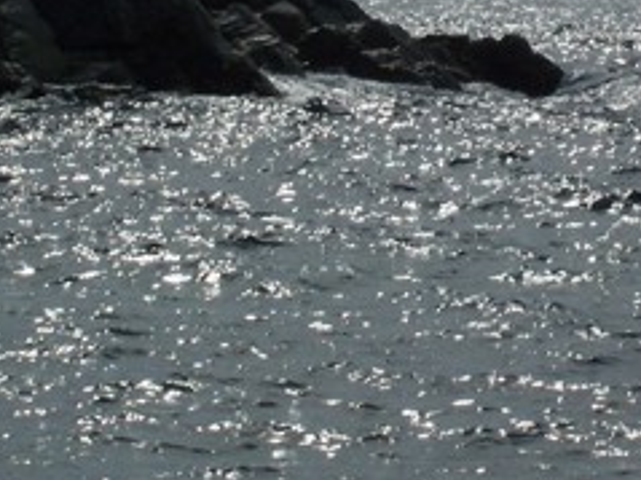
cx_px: 617
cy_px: -98
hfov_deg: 8.2
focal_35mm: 240
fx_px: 4442
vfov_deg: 6.2
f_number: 6.3
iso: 80
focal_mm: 13.7
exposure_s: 1/1600
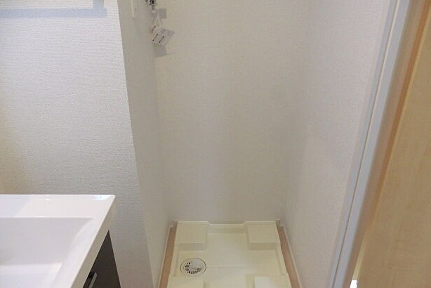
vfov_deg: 49.5
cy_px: 160
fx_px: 311
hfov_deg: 69.3
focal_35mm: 26
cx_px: 224
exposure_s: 1/60
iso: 400
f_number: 3.2
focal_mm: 4.3
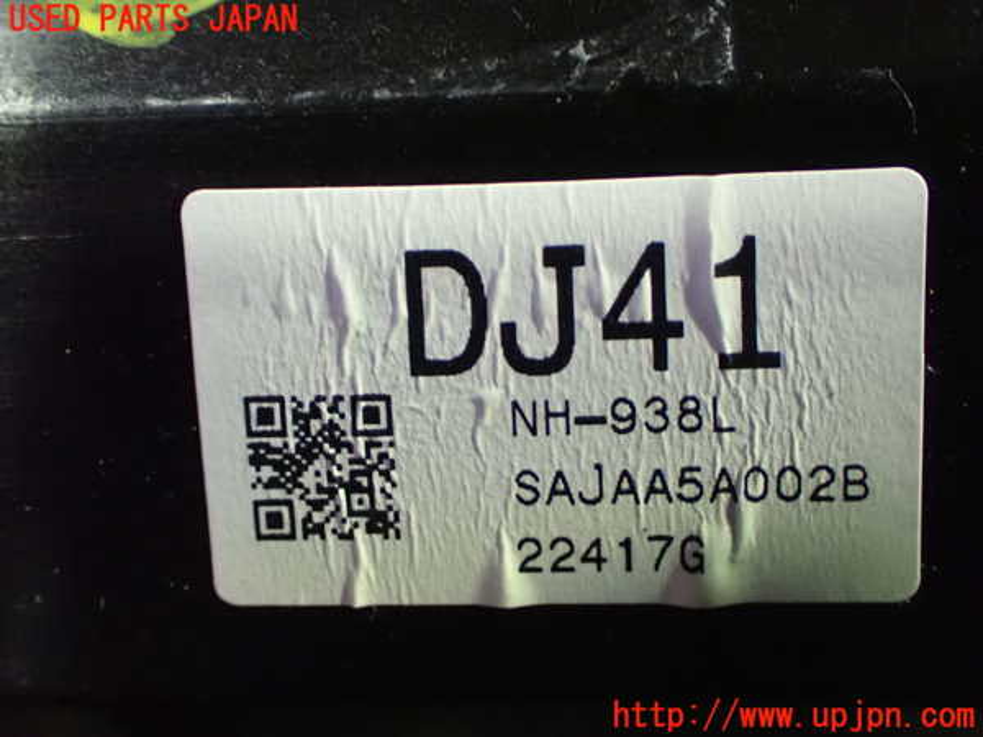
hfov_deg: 38.2
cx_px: 492
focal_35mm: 50
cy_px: 368
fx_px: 1420
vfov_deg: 29.1
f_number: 3.2
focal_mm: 9.01
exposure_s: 1/40
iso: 1600
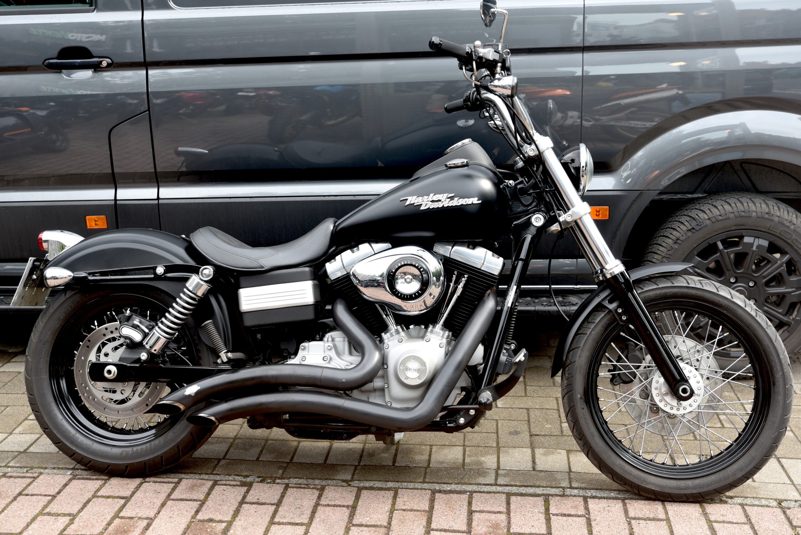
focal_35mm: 45
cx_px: 400
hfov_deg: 43.6
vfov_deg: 29.9
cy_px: 268
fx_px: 1002
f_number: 4.5
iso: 100
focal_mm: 45
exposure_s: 1/80
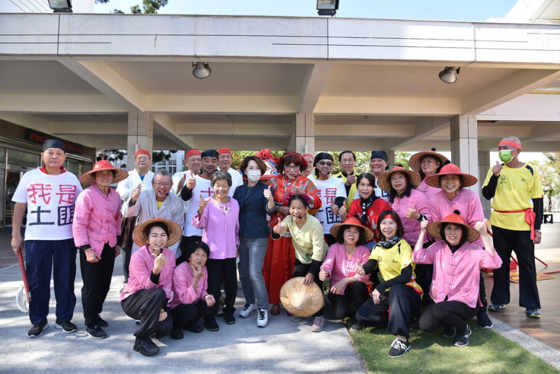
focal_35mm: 24
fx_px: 374
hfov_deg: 73.7
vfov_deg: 53.2
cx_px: 280
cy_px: 187
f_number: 5.6
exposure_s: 1/200
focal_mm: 24
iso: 200
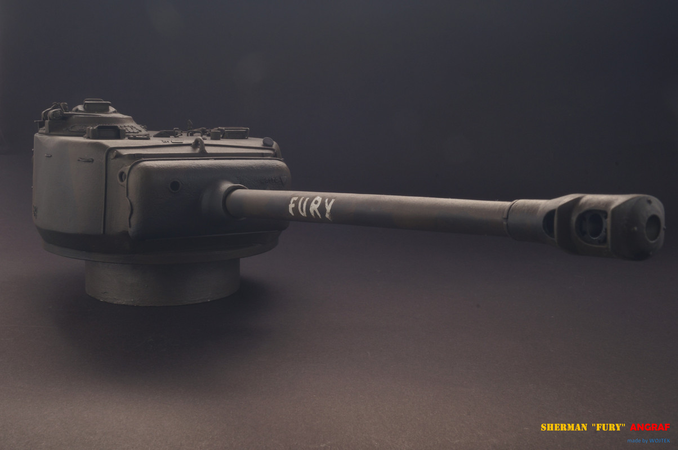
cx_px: 339
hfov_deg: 49.6
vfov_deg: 34.1
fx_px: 734
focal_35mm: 39
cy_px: 225
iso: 100
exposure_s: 1/4
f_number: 25
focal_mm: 26
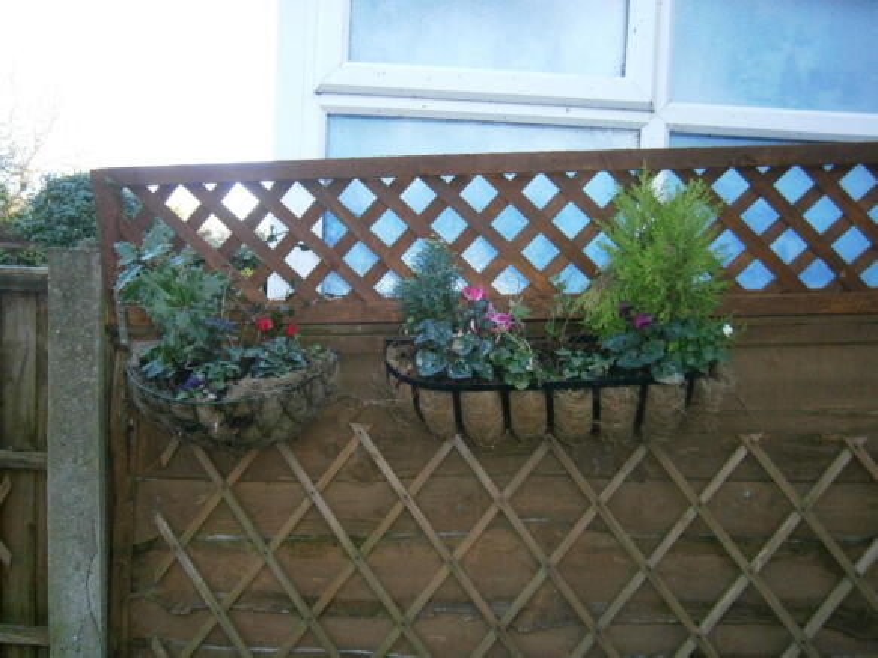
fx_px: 659
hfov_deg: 67.3
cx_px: 439
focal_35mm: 26
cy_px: 329
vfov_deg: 53.0
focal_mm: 4.7
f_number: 2.8
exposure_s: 1/250
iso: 400
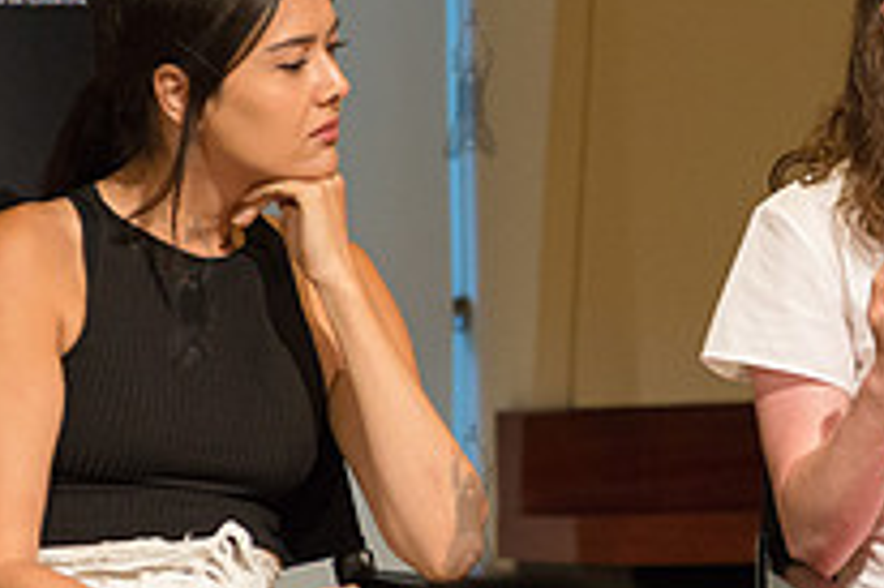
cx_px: 1021
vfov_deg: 3.9
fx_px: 8636
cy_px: 290
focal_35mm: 352
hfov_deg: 5.8
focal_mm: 125
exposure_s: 1/400
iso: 2500
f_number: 4
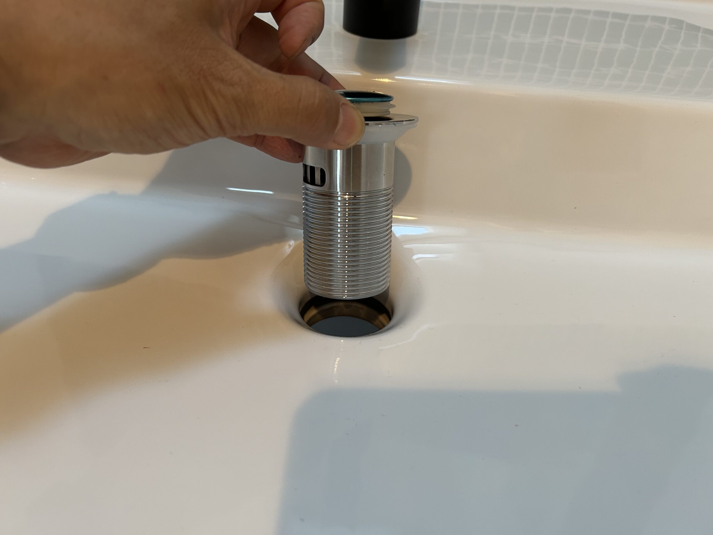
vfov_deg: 53.1
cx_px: 356
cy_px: 268
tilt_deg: -35.4
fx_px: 536
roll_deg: -3.6
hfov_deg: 67.3
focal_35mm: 26
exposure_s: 1/50
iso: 160
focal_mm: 5.7
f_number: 1.5
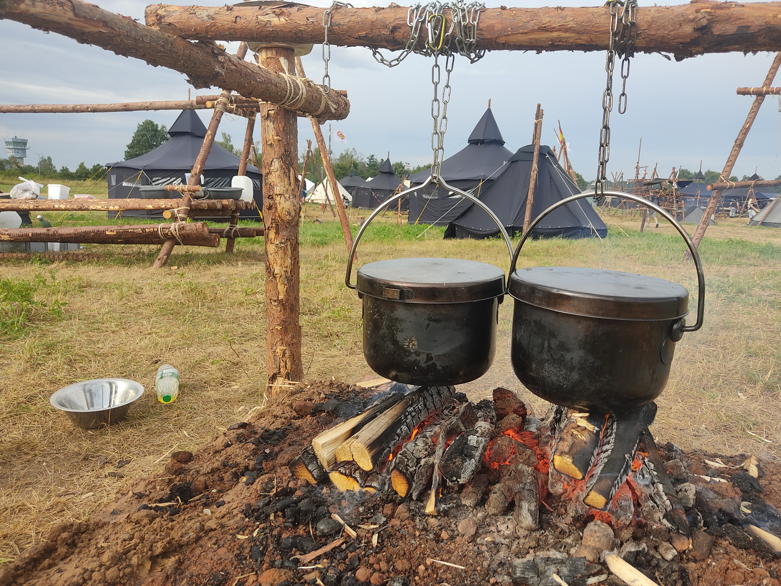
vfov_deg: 53.1
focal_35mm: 26
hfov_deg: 67.3
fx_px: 587
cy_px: 293
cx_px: 390
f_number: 1.79
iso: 100
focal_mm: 4.74
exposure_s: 1/486
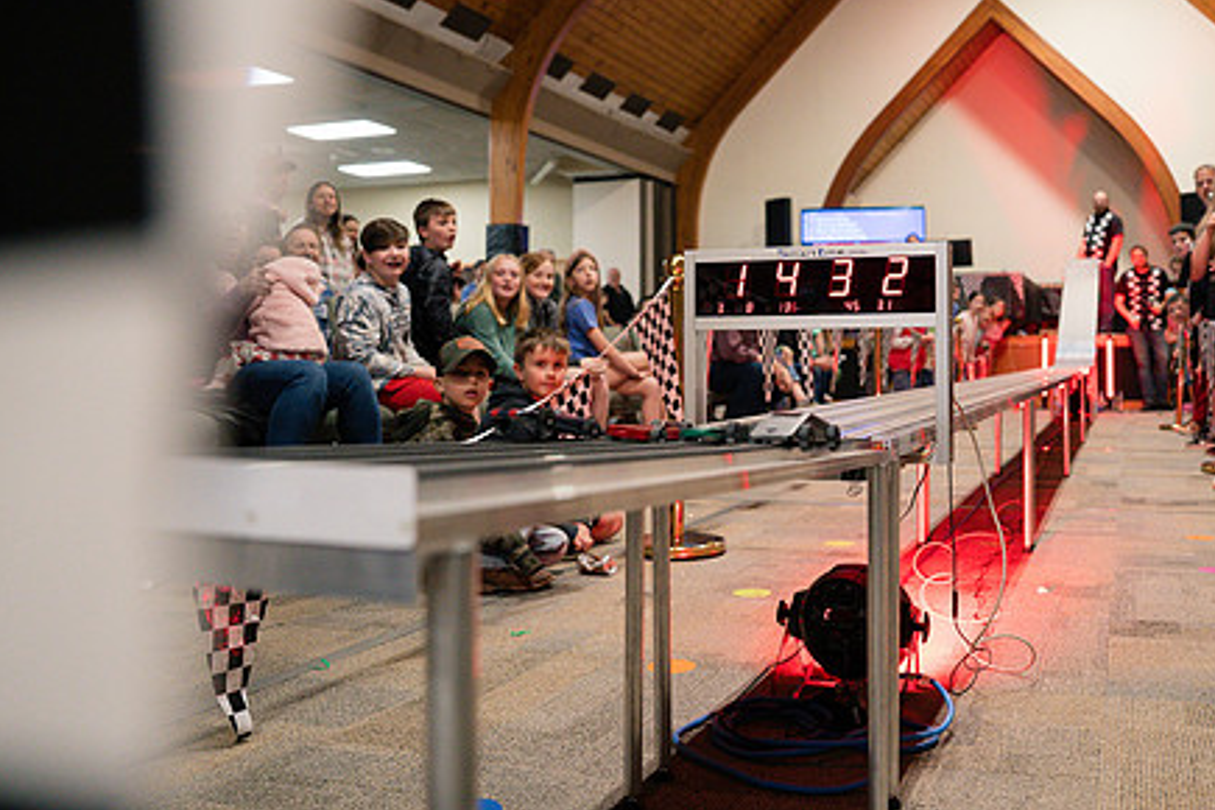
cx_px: 802
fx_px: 1080
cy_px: 348
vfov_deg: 41.0
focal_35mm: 32
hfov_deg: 57.5
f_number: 2.8
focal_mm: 24
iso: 2500
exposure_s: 1/320
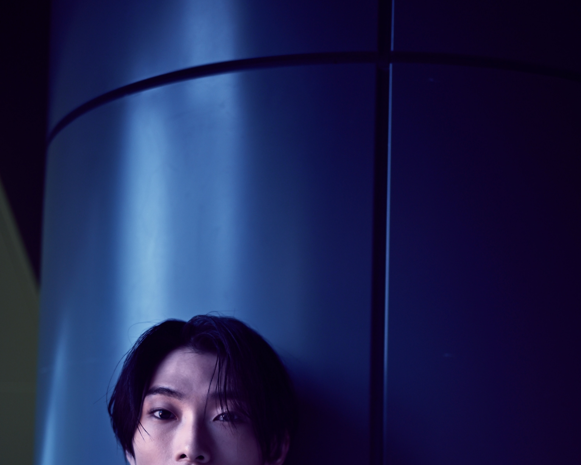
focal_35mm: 57
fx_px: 980
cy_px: 425
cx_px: 290
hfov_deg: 33.0
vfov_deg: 25.8
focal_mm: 40
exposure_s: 1/1000
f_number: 2
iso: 200
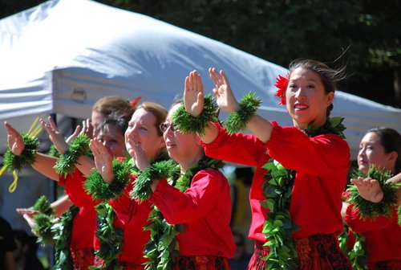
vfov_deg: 5.6
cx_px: 200
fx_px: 2763
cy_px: 135
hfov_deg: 8.3
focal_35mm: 248
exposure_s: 1/500
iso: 200
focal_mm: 165
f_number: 5.3
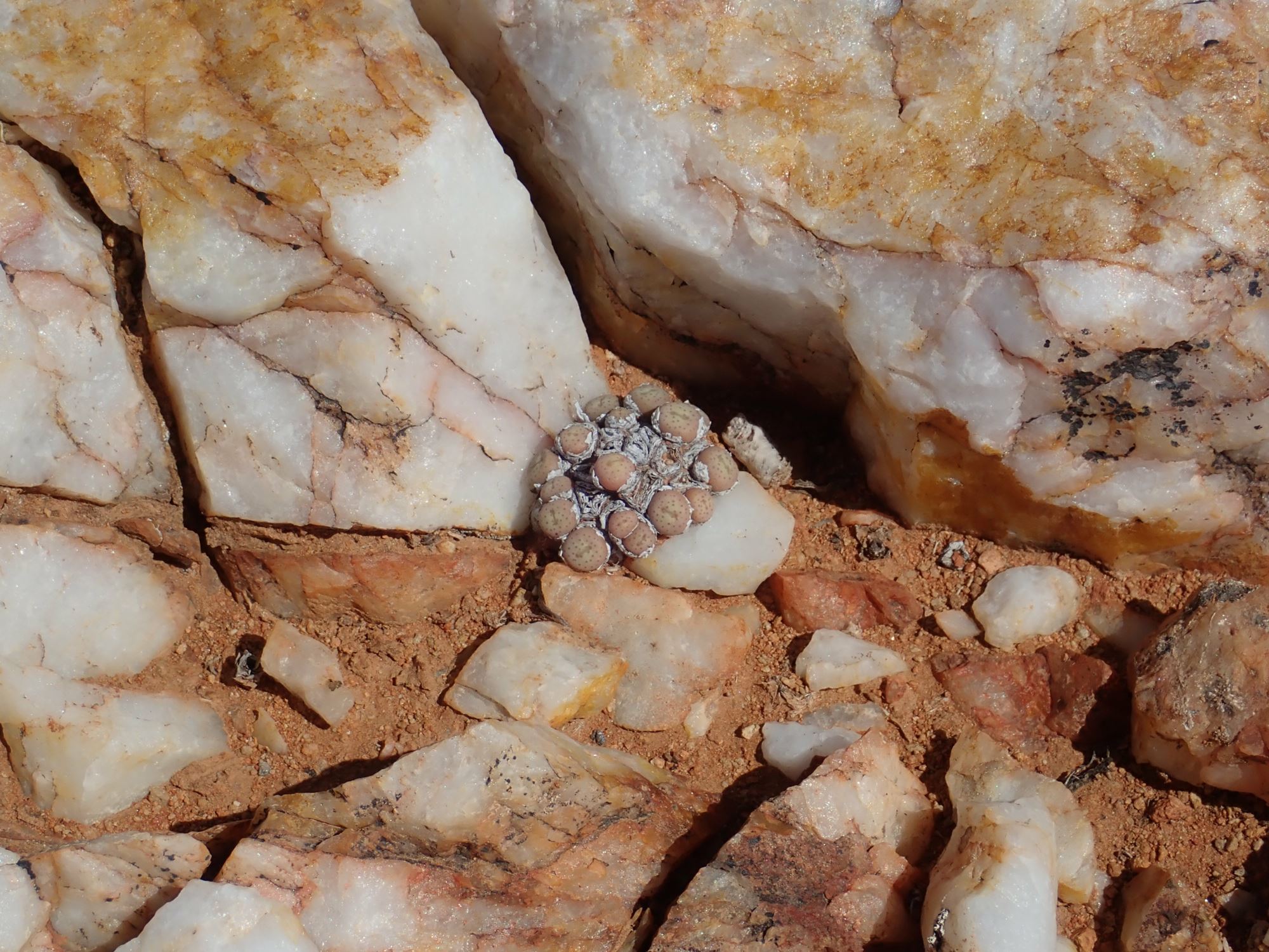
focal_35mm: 74
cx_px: 634
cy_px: 476
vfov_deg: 19.9
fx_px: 2713
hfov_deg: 26.3
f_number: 5.6
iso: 100
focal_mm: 13.47
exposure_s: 1/1000
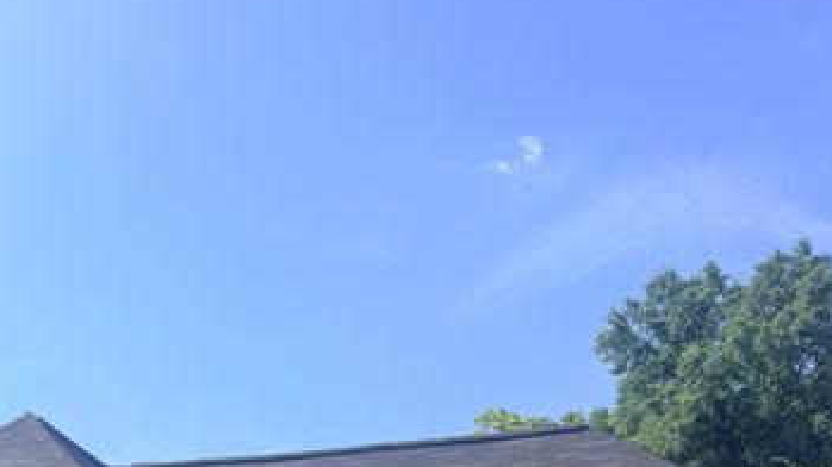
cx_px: 269
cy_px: 702
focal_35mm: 50
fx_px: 1103
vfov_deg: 20.5
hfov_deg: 40.8
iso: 80
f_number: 1.78
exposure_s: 1/3584
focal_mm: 6.76
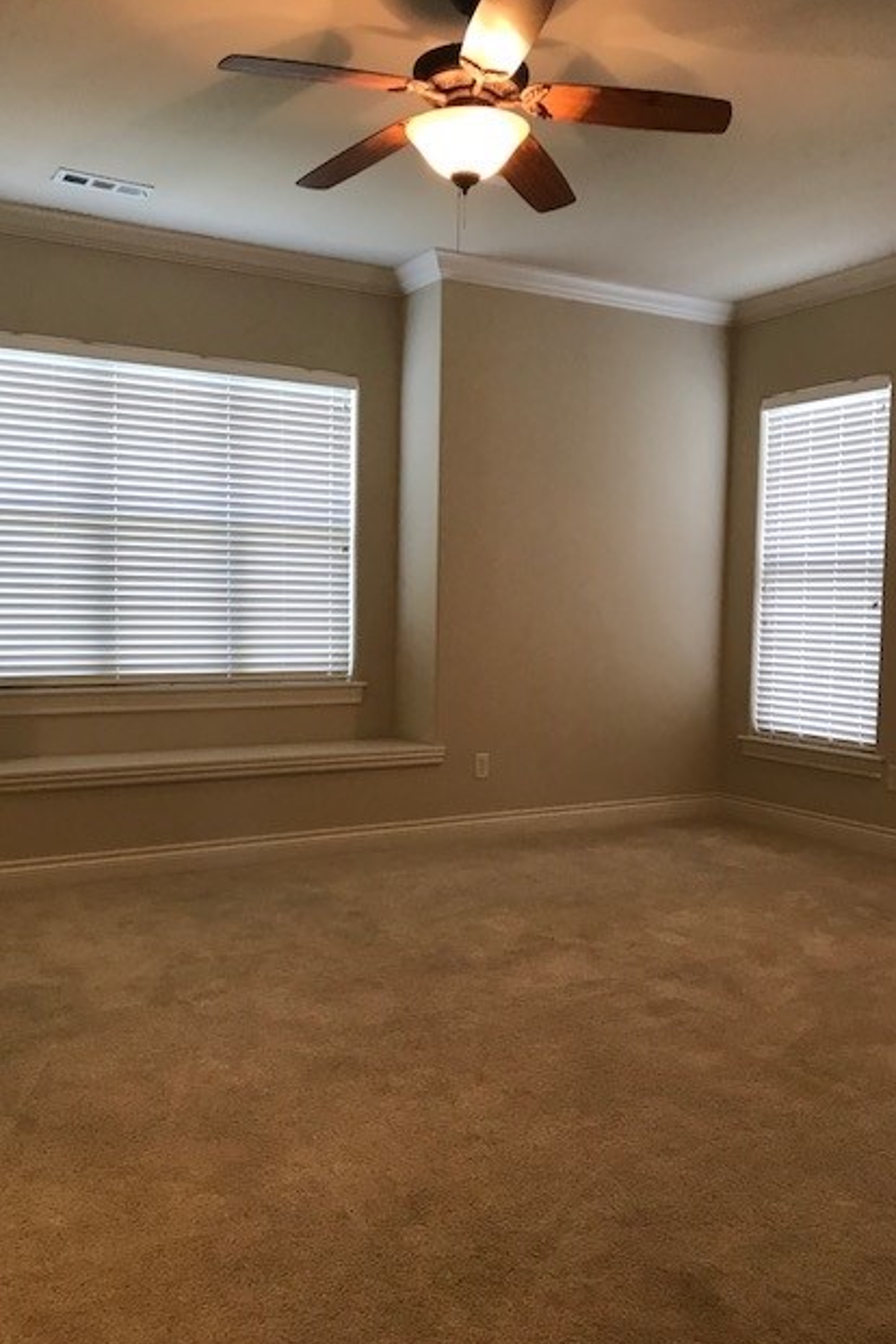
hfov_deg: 43.6
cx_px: 416
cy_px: 680
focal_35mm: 30
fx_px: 1120
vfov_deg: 61.9
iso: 40
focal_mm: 3.99
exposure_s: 1/30
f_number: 1.8
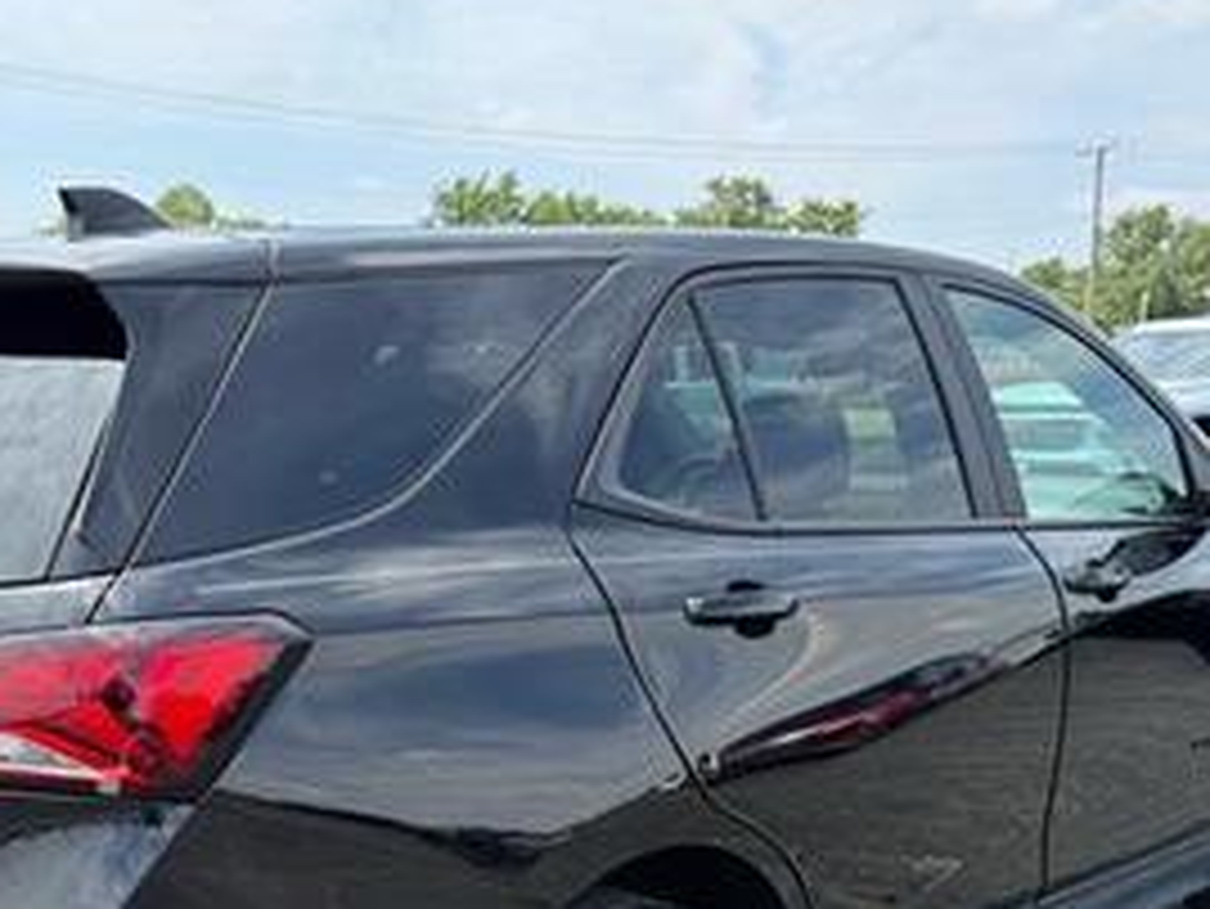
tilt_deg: -12.2
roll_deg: -0.1
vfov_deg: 30.9
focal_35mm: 45
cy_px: 801
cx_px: 409
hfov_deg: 41.5
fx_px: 1574
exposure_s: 1/1653
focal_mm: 6.76
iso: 100
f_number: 1.78
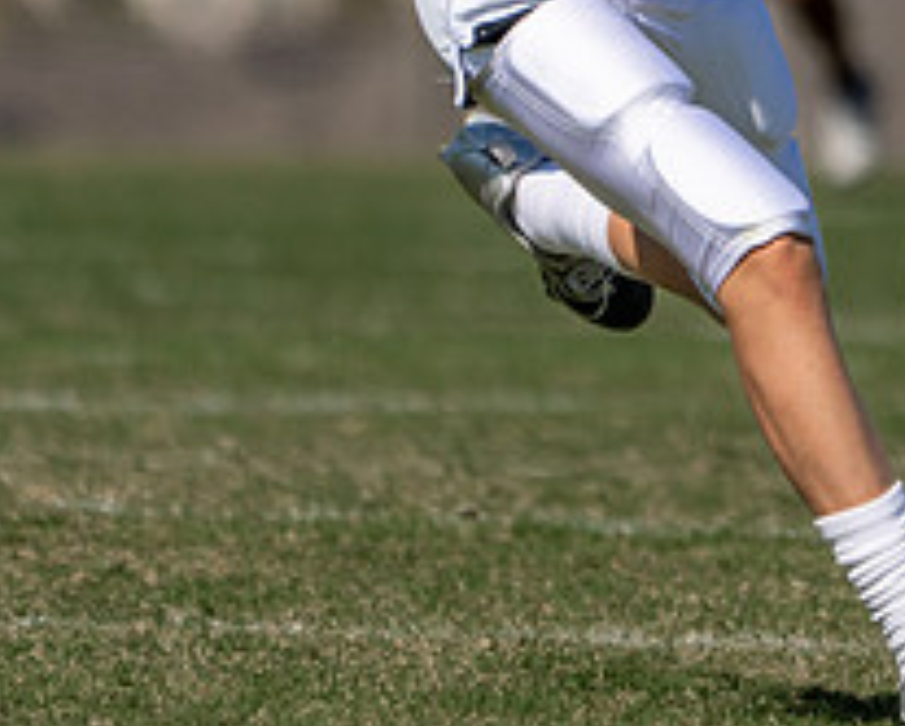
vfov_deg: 1.0
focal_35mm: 1617
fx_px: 43351
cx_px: 1467
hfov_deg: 1.2
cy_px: -169
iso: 100
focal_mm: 400
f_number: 5.6
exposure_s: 1/1600
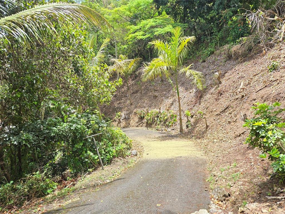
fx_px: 189
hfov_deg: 73.9
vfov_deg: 58.9
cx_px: 142
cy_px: 107
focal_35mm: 23
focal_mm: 5.4
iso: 25
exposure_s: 1/455
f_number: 1.8
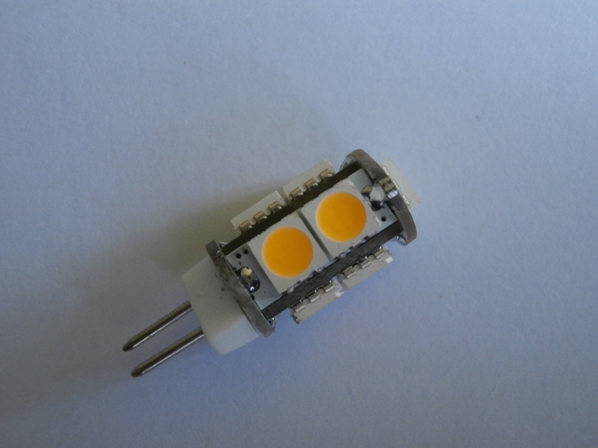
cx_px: 299
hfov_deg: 49.0
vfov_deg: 37.7
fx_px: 656
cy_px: 224
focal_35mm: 38
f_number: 3.9
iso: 200
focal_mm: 6.67
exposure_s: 1/15
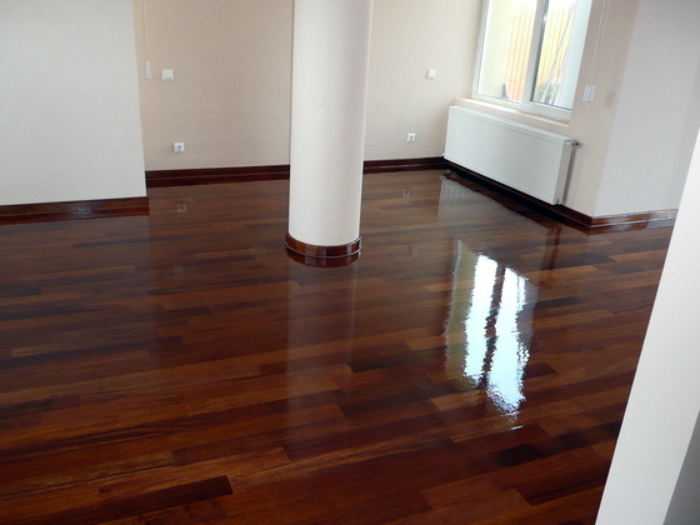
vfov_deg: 46.8
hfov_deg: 59.9
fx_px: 607
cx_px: 336
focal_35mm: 30
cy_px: 278
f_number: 3.3
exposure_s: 1/30
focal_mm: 4.6
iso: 200
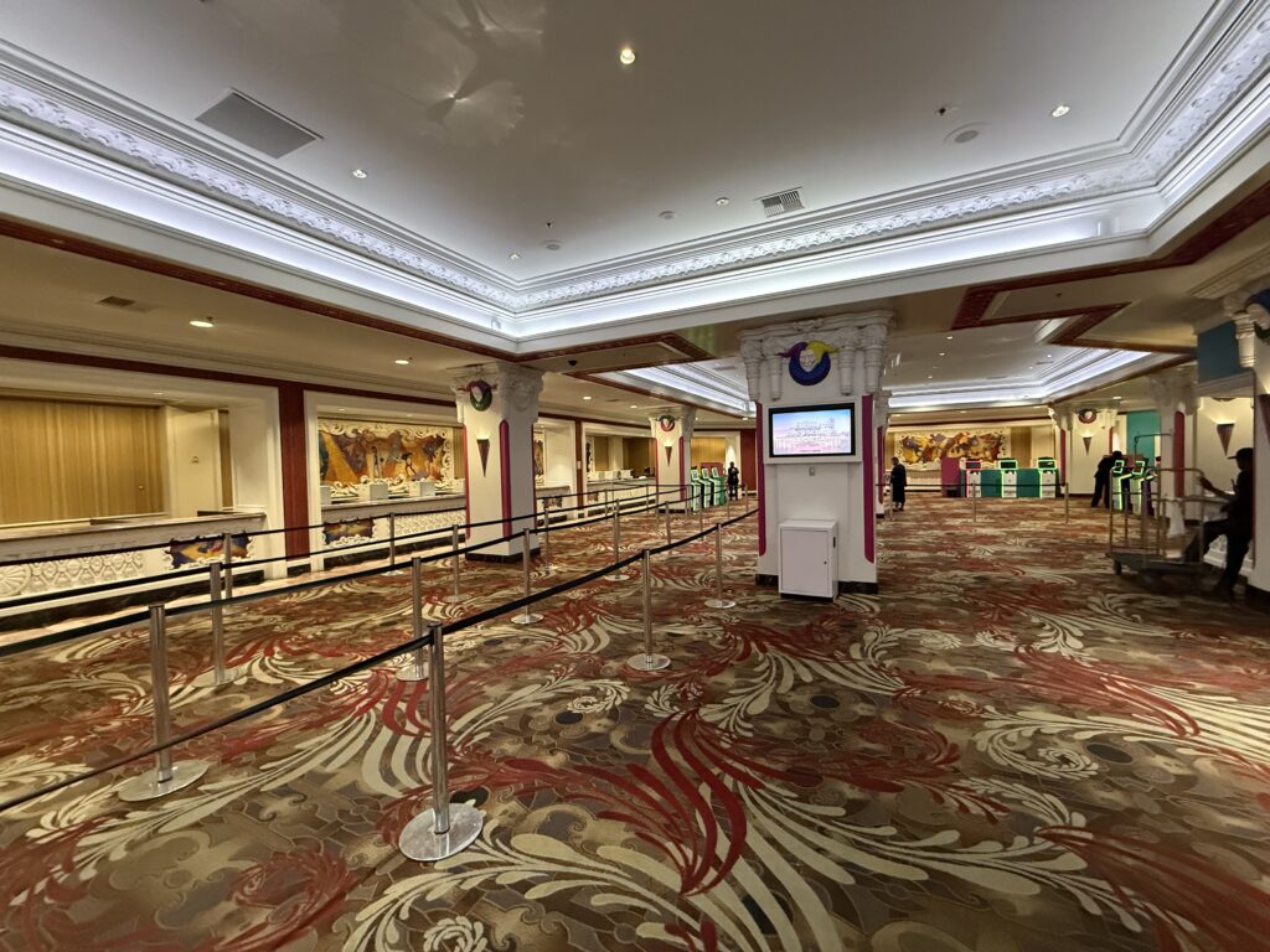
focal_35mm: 14
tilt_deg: -1.0
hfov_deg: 102.1
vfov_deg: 85.7
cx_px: 635
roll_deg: +1.4
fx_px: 514
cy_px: 476
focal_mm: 2.22
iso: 800
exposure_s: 1/60
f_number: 2.2
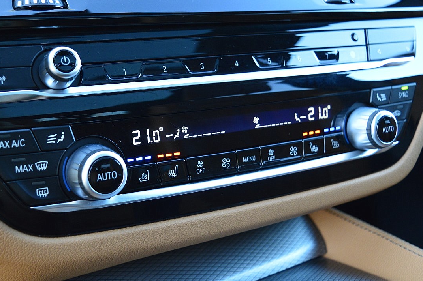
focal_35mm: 48
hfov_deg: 41.1
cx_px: 167
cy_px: 103
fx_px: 561
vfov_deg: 28.0
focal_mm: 21
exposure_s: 1/60
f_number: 4
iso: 800
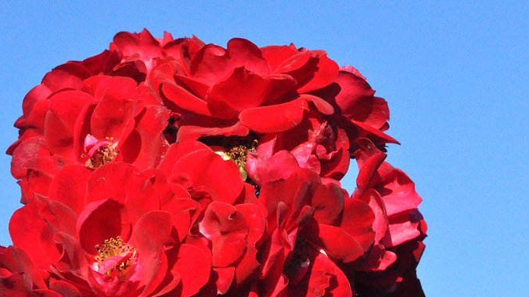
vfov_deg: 9.2
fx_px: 1848
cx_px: 231
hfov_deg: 16.3
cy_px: 155
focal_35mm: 132
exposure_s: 1/1600
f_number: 20
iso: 3200
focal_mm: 55
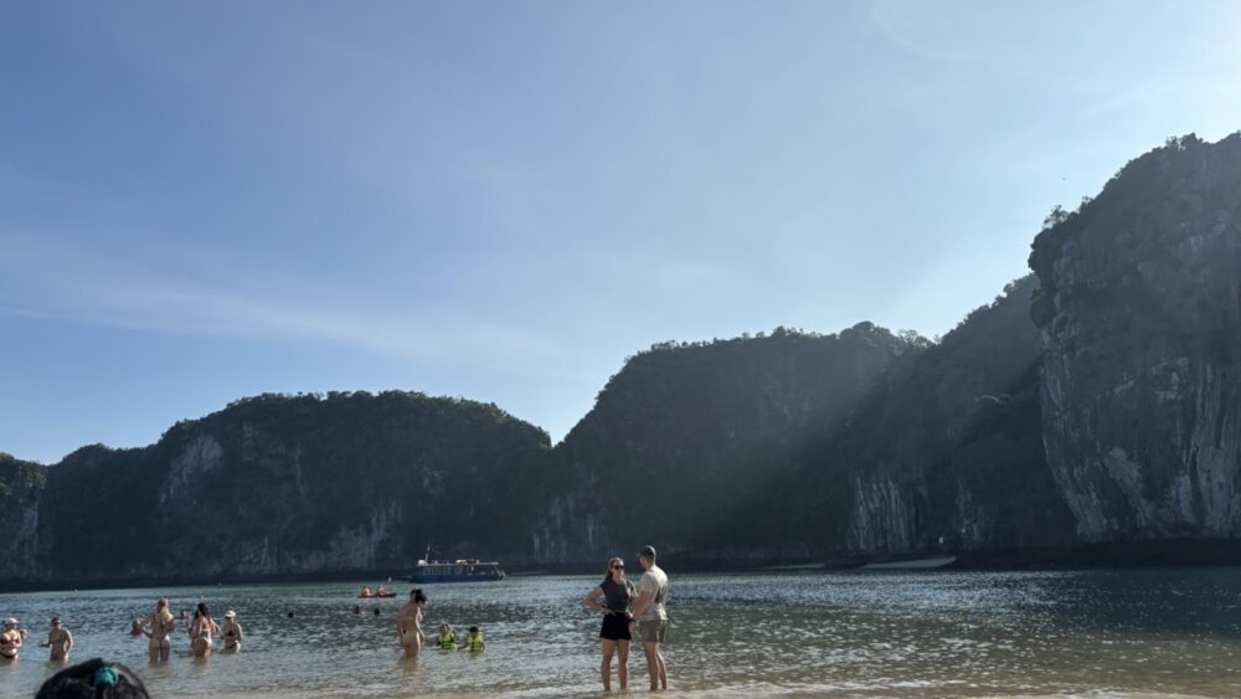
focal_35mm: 29
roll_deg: +2.4
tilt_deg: +7.7
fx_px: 954
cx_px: 616
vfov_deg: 40.0
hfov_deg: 66.1
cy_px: 426
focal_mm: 5.96
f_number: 1.6
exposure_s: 1/5952
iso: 50
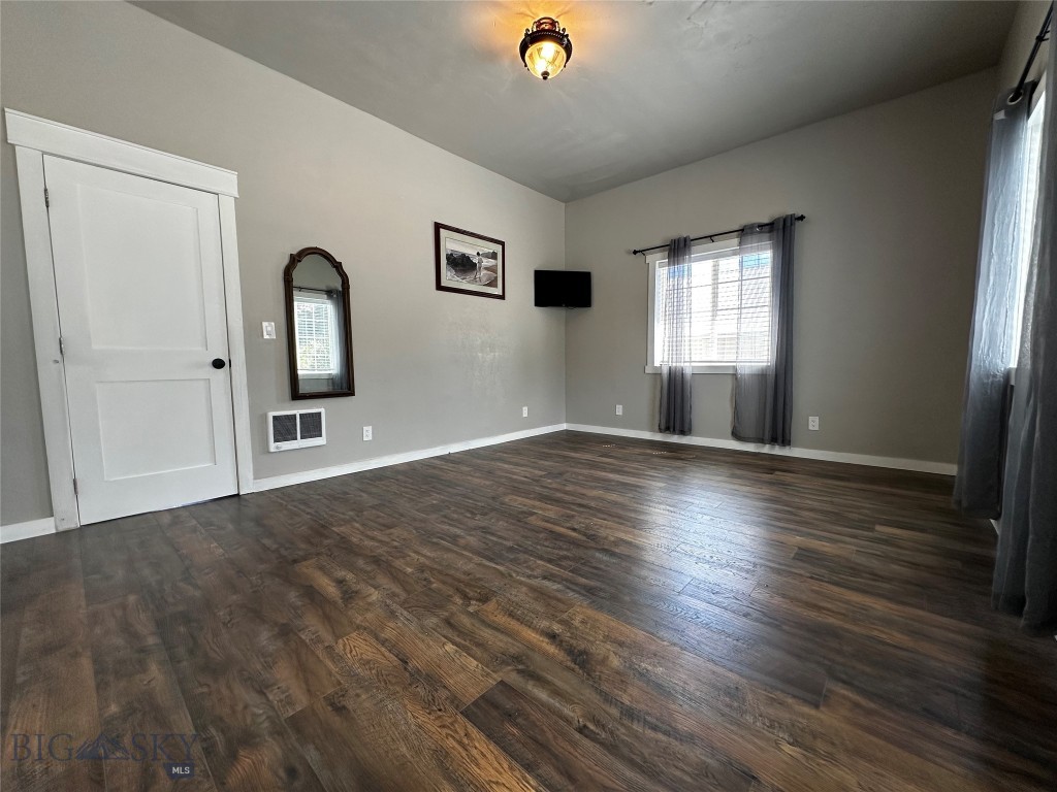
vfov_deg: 85.7
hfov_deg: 102.1
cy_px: 396
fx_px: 427
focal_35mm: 14
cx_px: 528
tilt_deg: -4.4
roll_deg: +0.4
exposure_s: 1/120
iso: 125
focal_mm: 2.22
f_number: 2.2
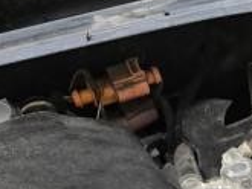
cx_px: 483
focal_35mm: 178
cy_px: 547
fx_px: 1297
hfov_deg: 10.3
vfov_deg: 7.4
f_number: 1.7
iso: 1000
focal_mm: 6.3
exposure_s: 1/60
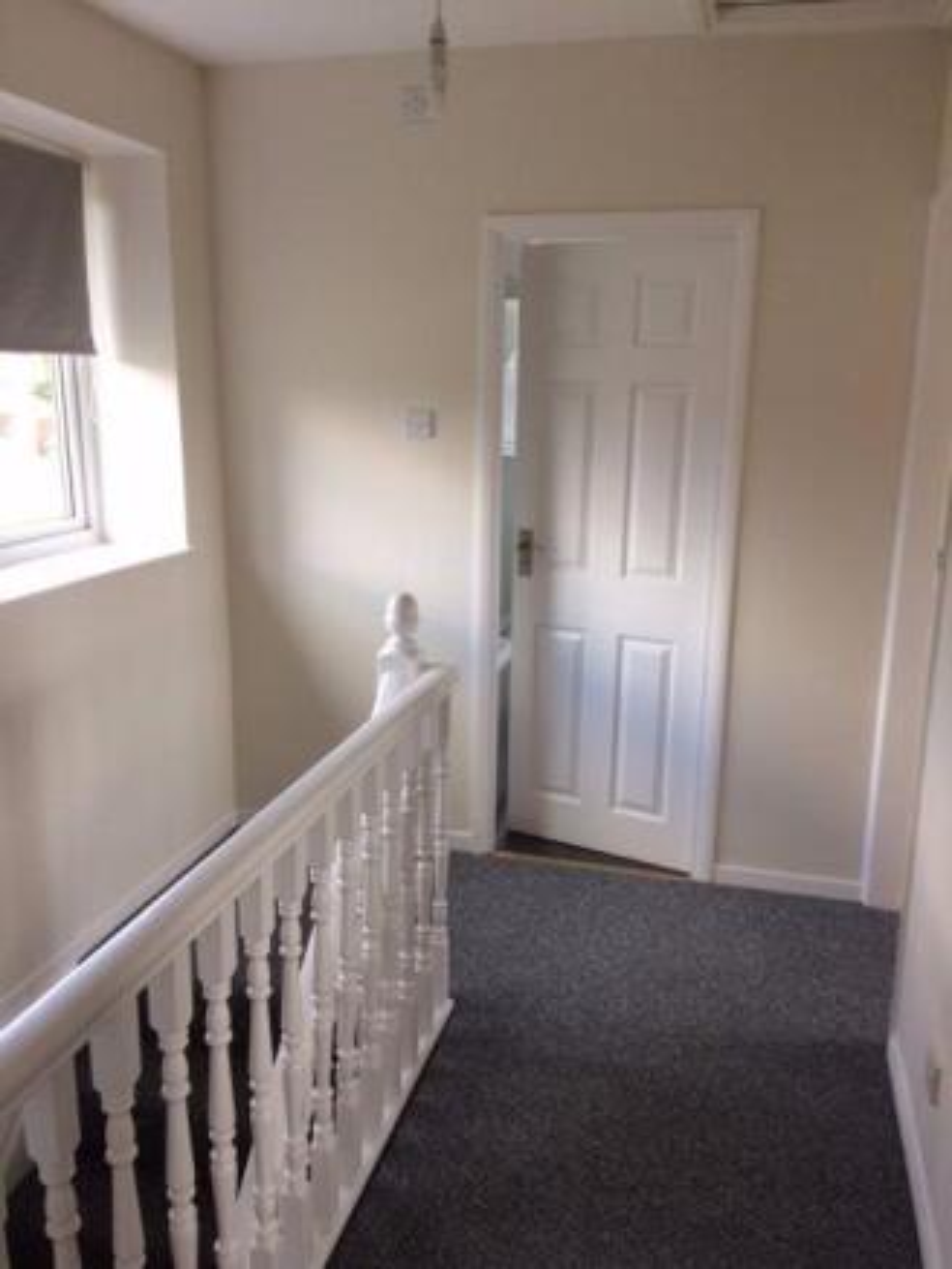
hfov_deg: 48.2
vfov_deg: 61.6
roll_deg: +0.0
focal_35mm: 29
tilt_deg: -16.2
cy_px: 634
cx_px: 476
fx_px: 1063
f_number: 2.2
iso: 32
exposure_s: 1/50
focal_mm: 4.15
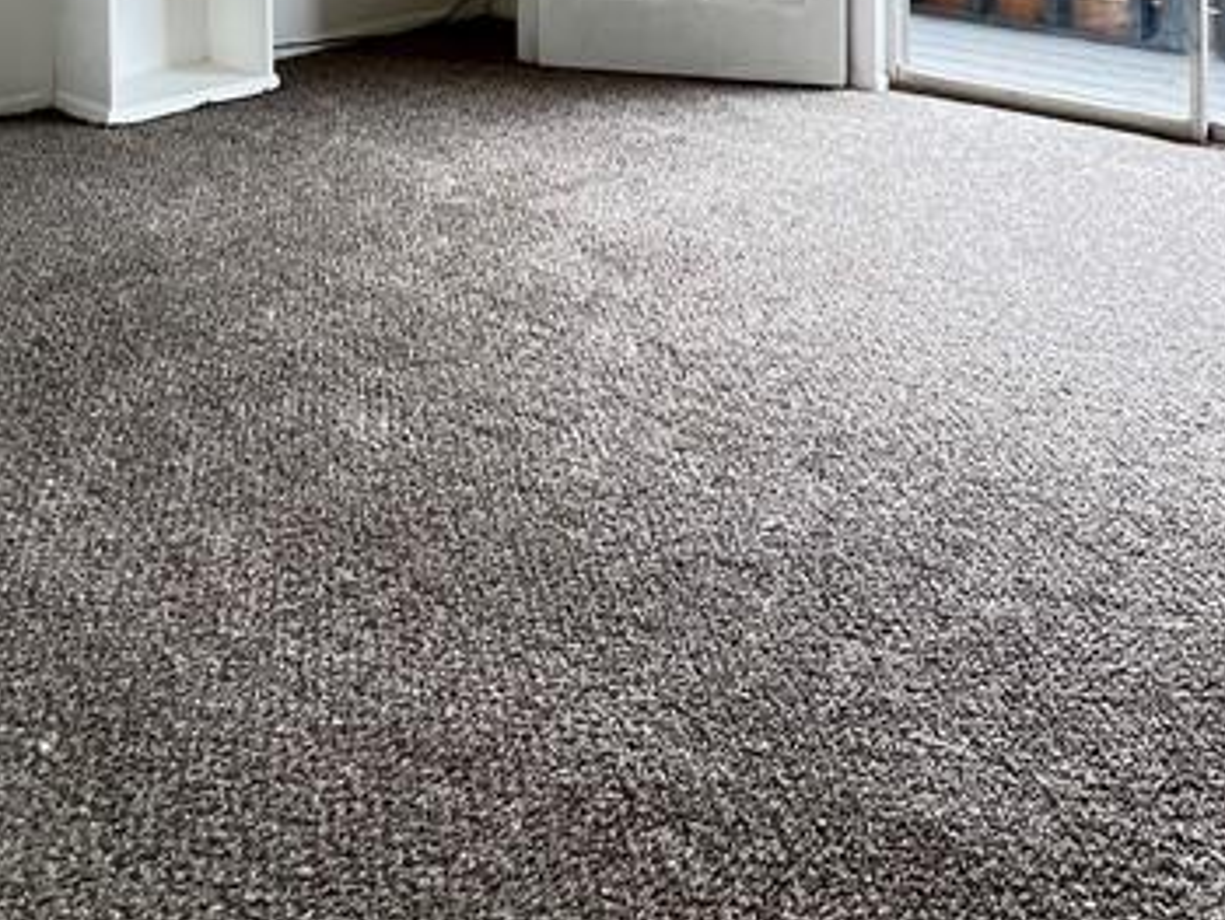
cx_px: 721
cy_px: -280
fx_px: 1346
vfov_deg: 30.0
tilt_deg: -1.1
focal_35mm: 38
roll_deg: +1.2
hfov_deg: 48.7
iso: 80
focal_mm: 1.57
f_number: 1.8
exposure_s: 1/99
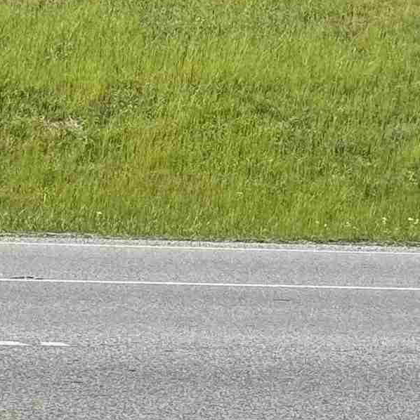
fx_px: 2992
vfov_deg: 8.0
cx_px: 145
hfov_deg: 8.0
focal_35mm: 218
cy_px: 106
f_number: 1.78
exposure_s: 1/2833
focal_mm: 6.76
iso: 64
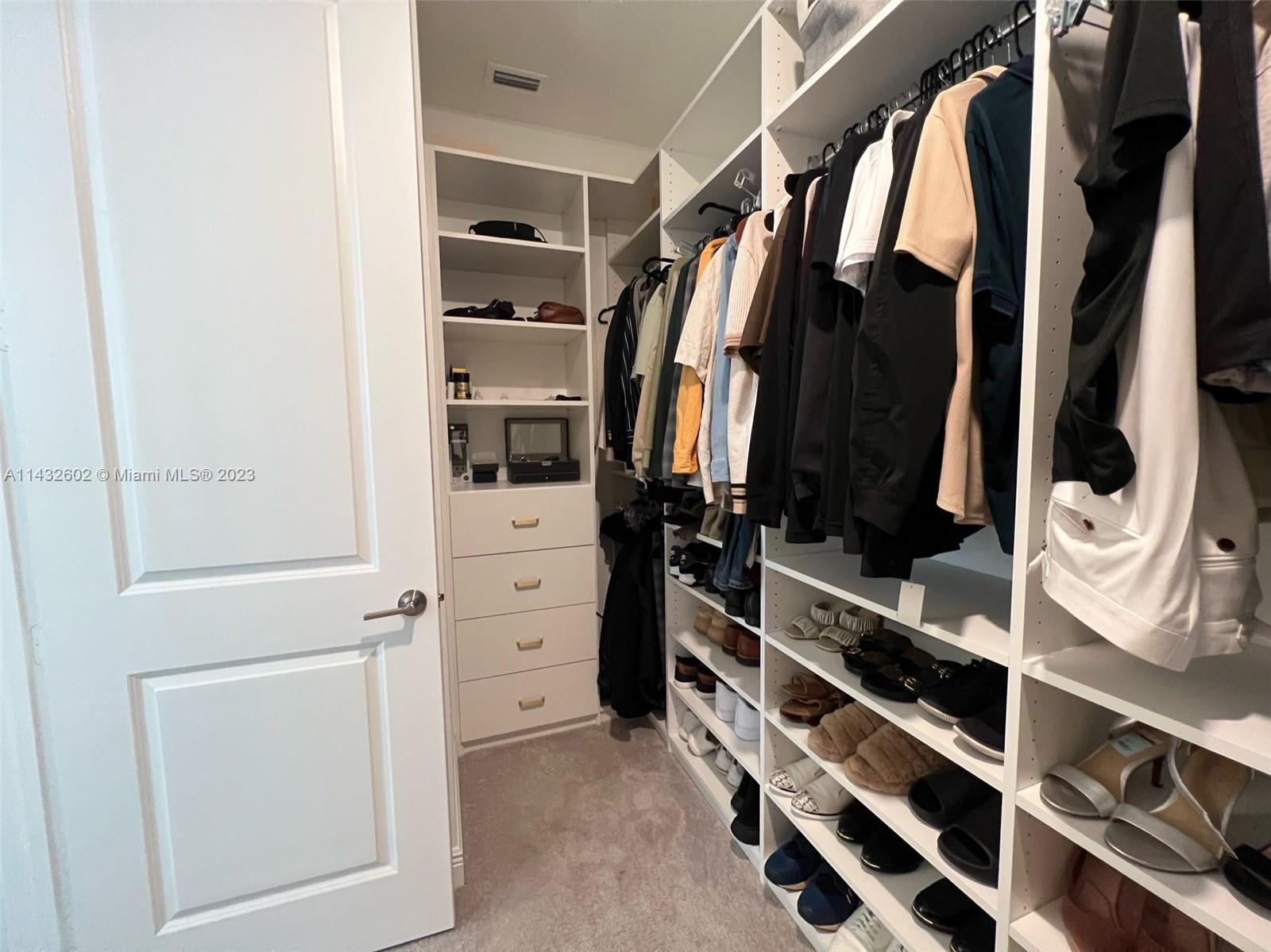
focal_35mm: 13
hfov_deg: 106.2
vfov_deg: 89.9
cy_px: 476
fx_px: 477
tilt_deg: -5.7
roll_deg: +1.0
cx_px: 636
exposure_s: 1/60
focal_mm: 1.57
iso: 500
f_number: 1.8
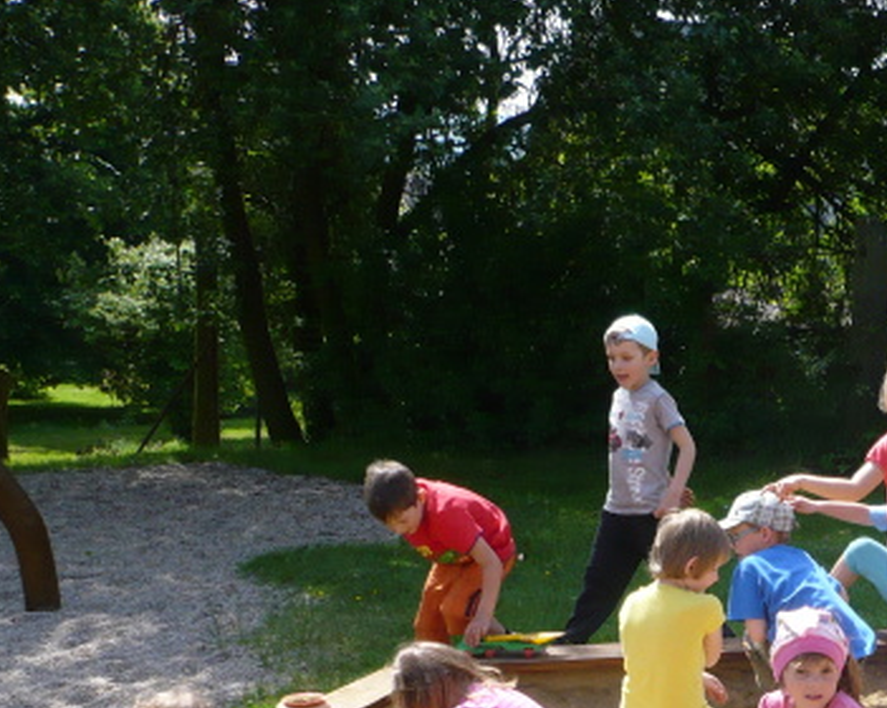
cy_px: 645
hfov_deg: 25.0
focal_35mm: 72
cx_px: 914
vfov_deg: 20.8
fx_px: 1888
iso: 100
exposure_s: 1/500
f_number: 2.8
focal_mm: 5.8
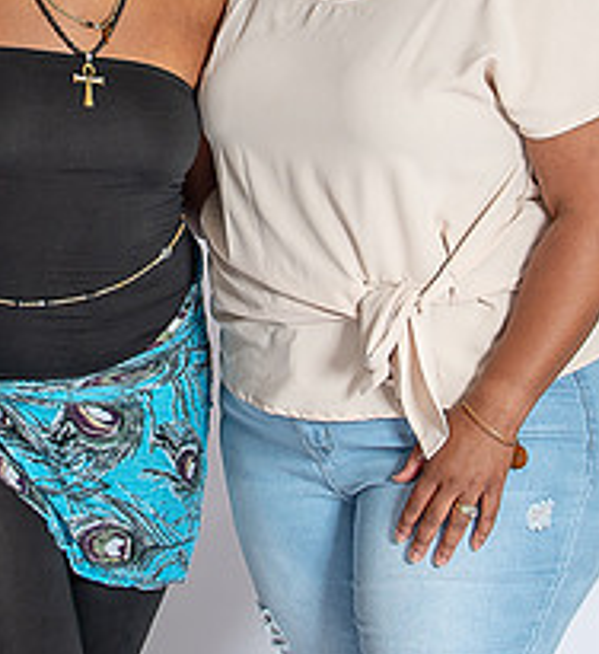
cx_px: 188
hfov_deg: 10.8
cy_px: 9
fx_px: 3154
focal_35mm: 154
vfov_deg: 11.7
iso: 100
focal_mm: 35
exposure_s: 1/250
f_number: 3.2
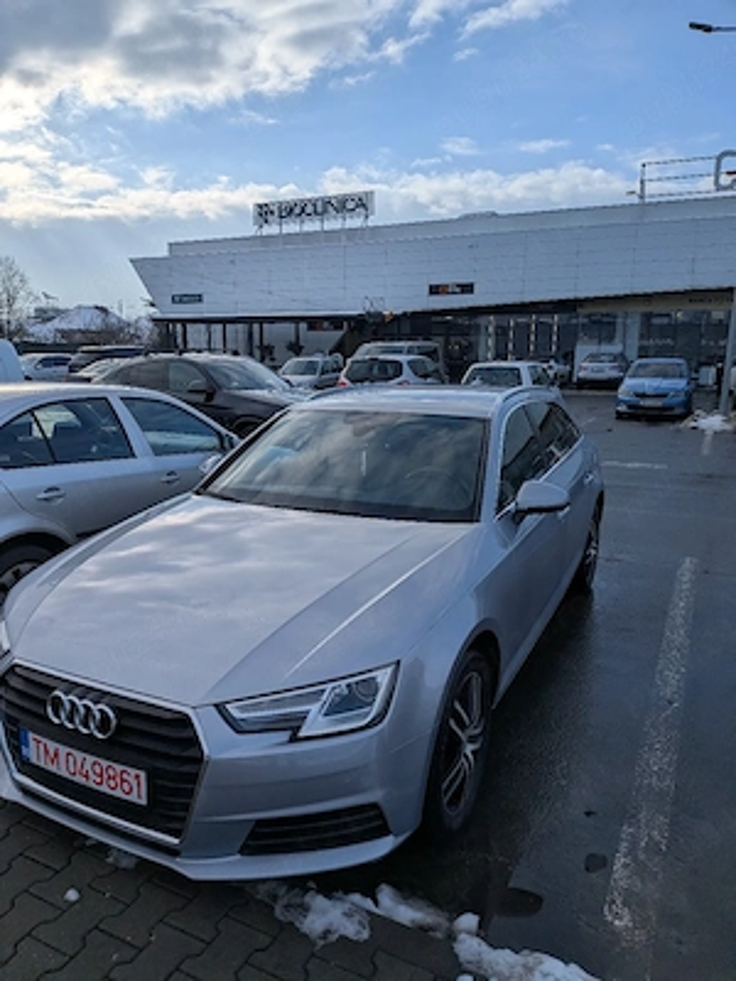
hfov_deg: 56.8
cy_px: 490
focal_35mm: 24
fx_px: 680
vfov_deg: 71.6
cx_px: 368
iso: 27
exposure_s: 1/5000
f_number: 1.7
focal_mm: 4.53
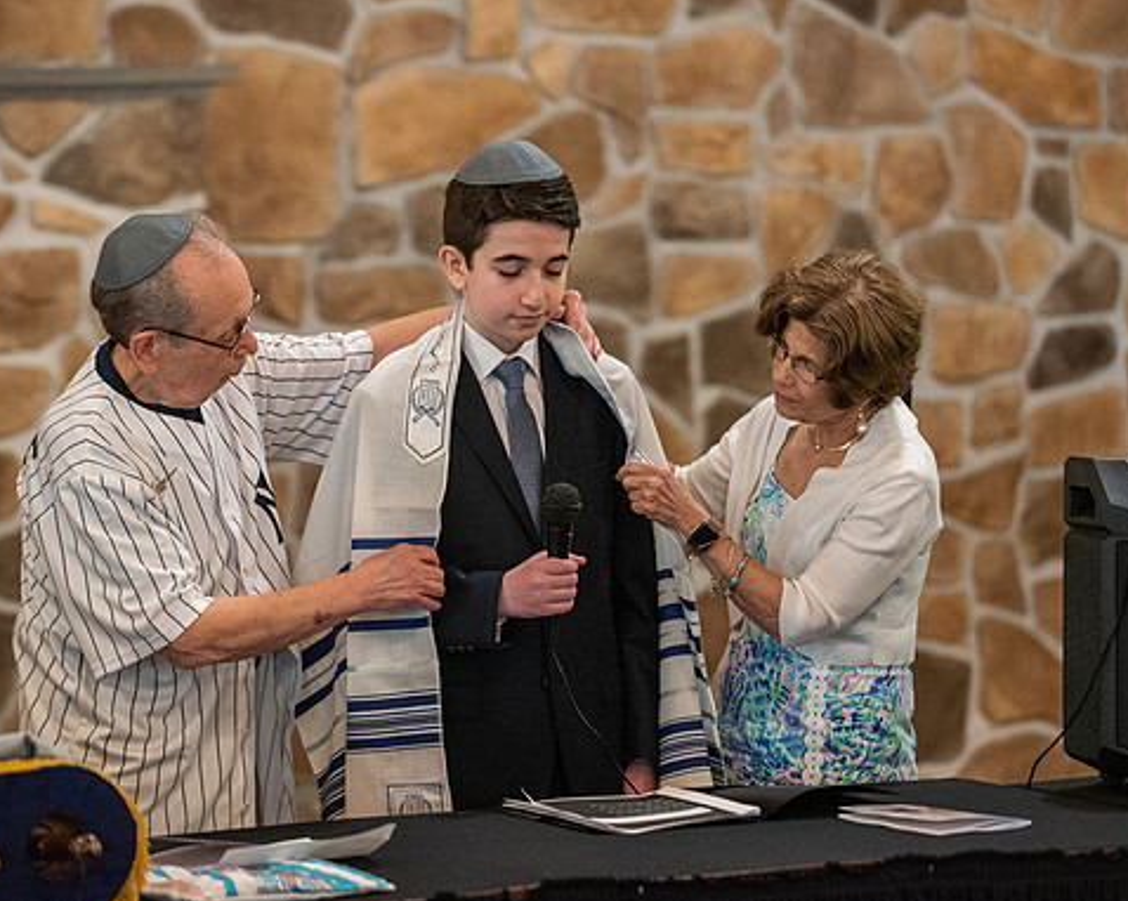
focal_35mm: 135
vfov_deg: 11.4
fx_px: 4505
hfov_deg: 14.3
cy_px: 414
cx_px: 560
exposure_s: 1/80
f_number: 2.8
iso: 3200
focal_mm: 110
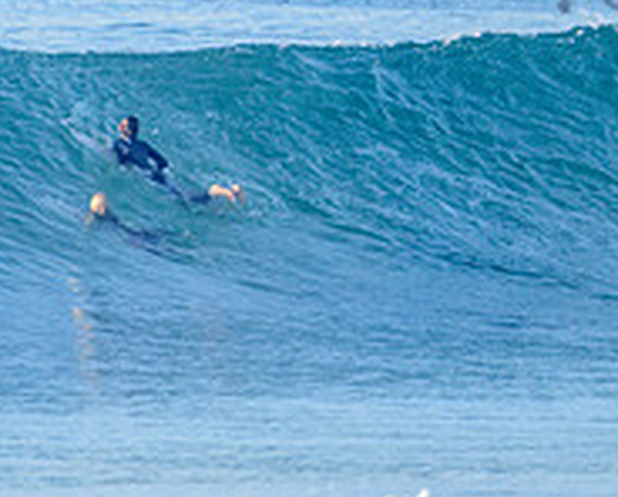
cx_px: 890
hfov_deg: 1.3
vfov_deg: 1.1
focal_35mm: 1476
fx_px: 27054
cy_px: -69
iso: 360
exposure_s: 1/2000
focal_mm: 500
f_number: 5.6
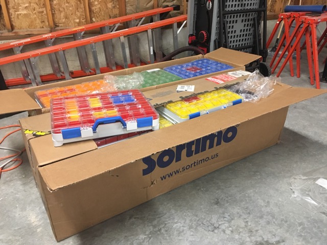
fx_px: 274
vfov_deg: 48.2
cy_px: 122
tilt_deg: -27.3
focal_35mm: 29
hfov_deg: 61.7
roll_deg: +0.2
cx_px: 164
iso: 200
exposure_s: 1/20
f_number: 2.2
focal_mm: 4.15
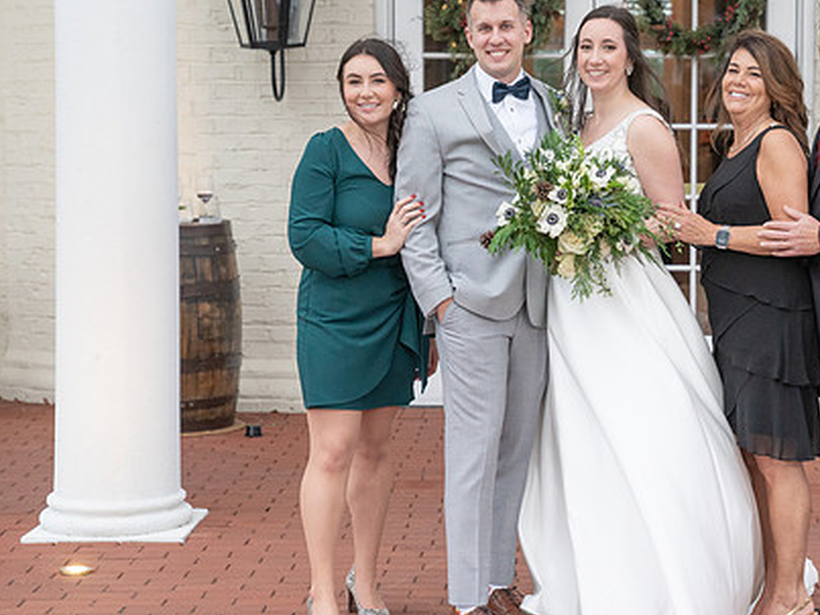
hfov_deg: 18.3
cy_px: 257
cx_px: 527
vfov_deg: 13.8
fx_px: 2534
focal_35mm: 107
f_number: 4
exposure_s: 1/200
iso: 2000
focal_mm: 70
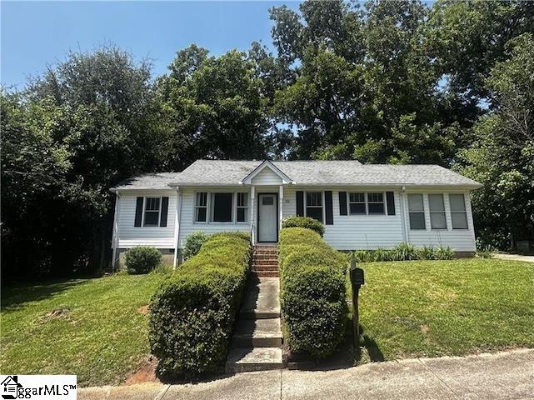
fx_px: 278
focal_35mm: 18
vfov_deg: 71.5
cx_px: 267
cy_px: 200
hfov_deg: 87.8
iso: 40
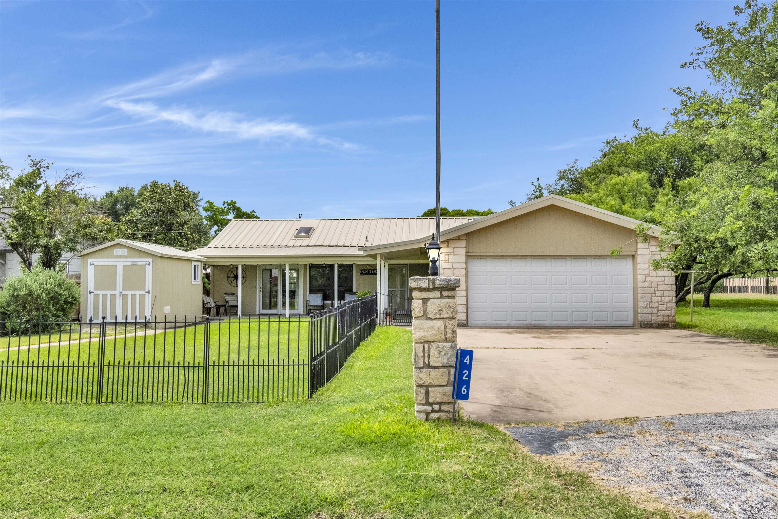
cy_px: 260
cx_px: 389
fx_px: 648
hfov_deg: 61.9
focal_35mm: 30
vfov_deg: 43.6
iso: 1400
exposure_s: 1/8000
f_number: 5.6
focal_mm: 20
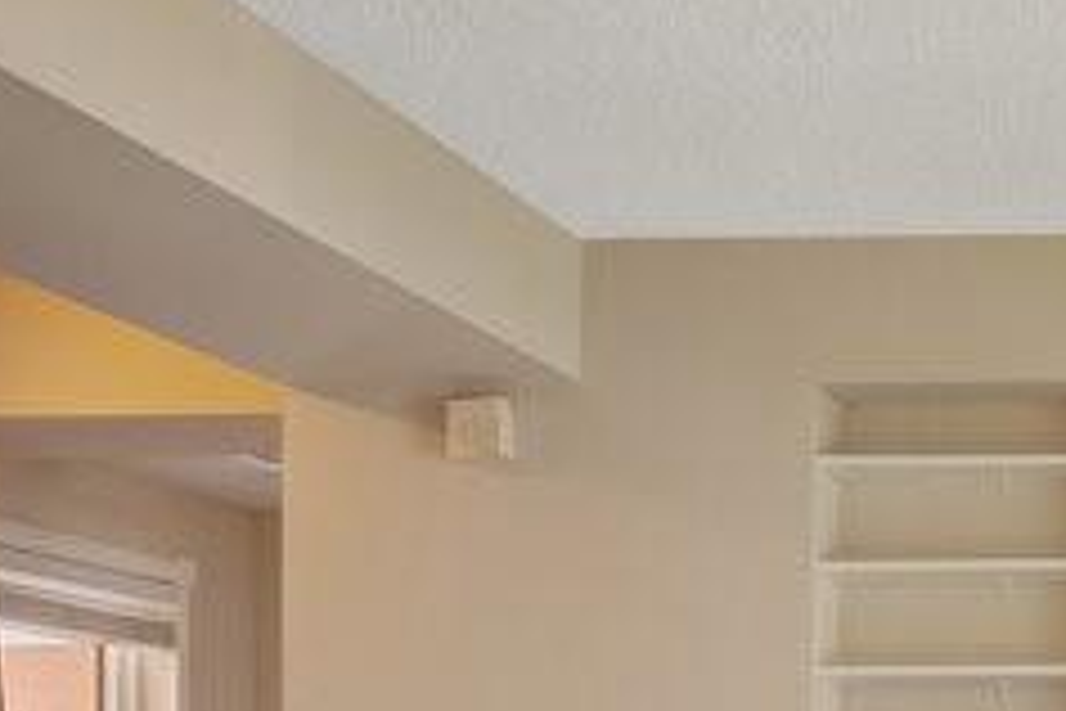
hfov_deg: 26.7
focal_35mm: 59
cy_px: 880
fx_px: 1747
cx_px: 1498
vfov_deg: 21.2
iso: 100
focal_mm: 14
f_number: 8
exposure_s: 1/2.5
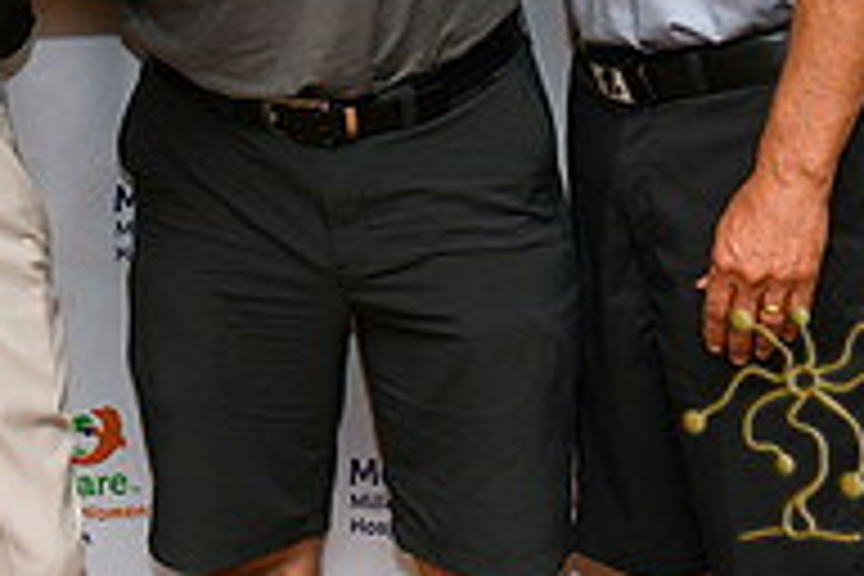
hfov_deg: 17.4
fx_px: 2760
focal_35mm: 115
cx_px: 22
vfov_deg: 11.5
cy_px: -272
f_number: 3.5
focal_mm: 38
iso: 1250
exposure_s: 1/200
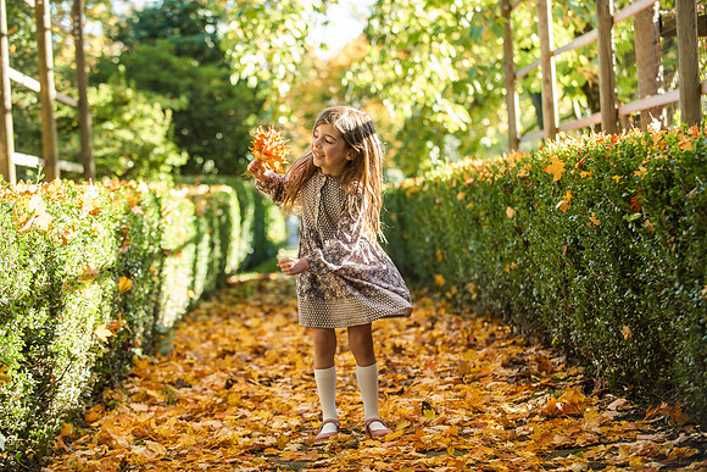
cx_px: 354
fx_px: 1768
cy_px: 236
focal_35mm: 90
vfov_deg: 15.2
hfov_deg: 22.6
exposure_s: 1/320
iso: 500
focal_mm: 90
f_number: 4
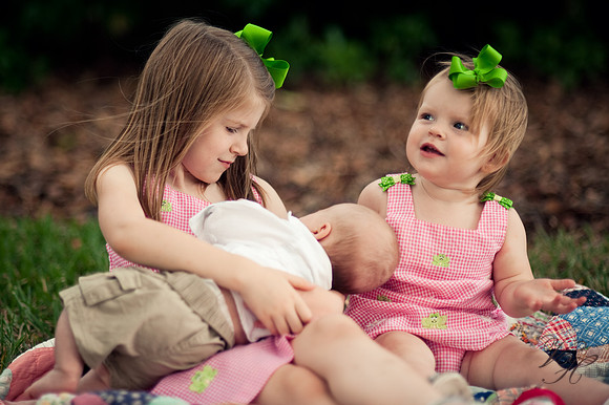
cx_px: 304
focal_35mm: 85
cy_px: 202
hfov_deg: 23.9
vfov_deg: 16.1
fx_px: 1437
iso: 200
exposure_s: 1/1000
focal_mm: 85
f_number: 1.8
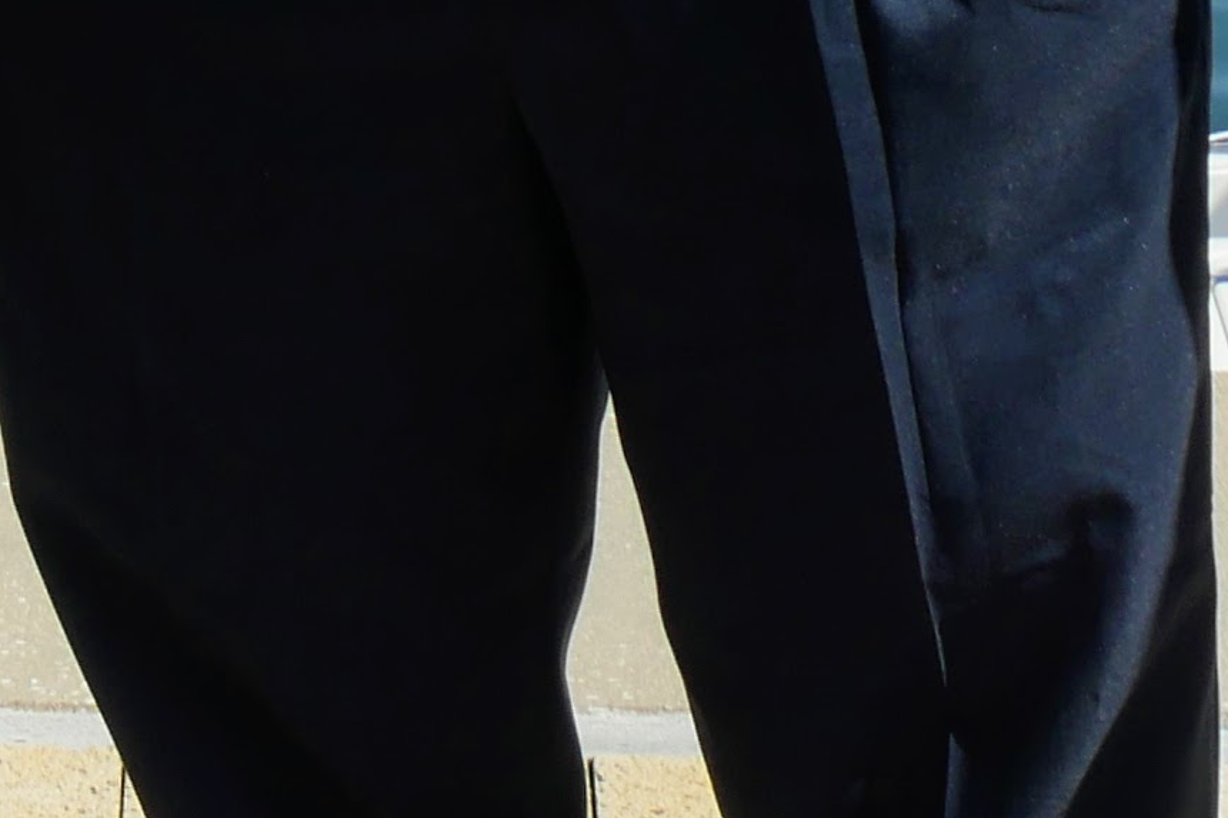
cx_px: -71
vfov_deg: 4.3
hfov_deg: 6.6
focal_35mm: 312
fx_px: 10640
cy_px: -1563
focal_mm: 28
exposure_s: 1/400
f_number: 9
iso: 200
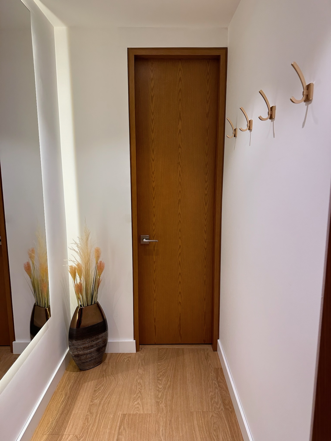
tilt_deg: -8.2
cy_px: 220
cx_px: 166
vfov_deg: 71.6
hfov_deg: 56.8
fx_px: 306
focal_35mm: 24
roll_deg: -0.5
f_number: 1.78
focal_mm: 6.86
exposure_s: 1/120
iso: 160
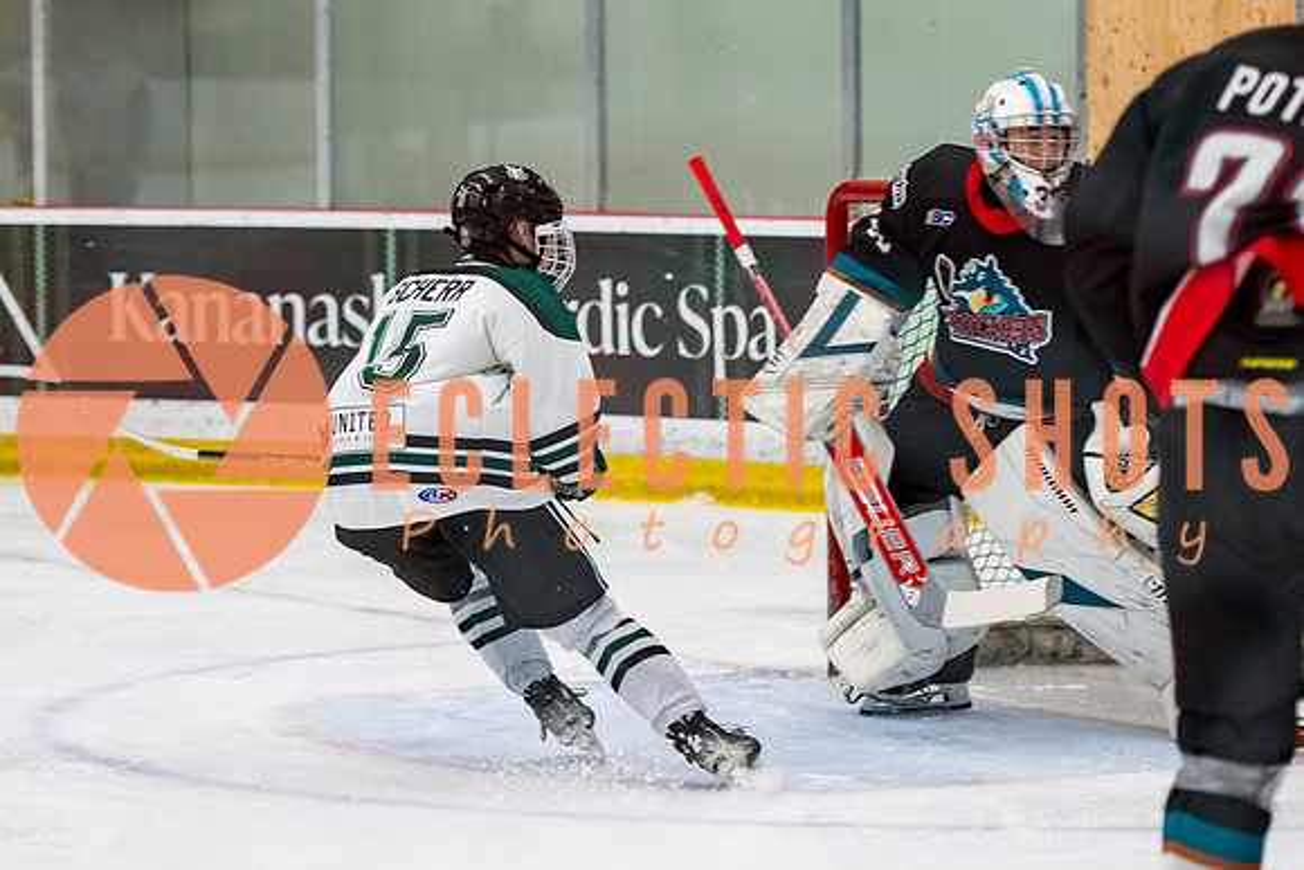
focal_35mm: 184
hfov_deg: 11.2
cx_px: 654
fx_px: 6655
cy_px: 320
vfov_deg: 7.5
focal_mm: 100
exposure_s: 1/640
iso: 2000
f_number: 3.2
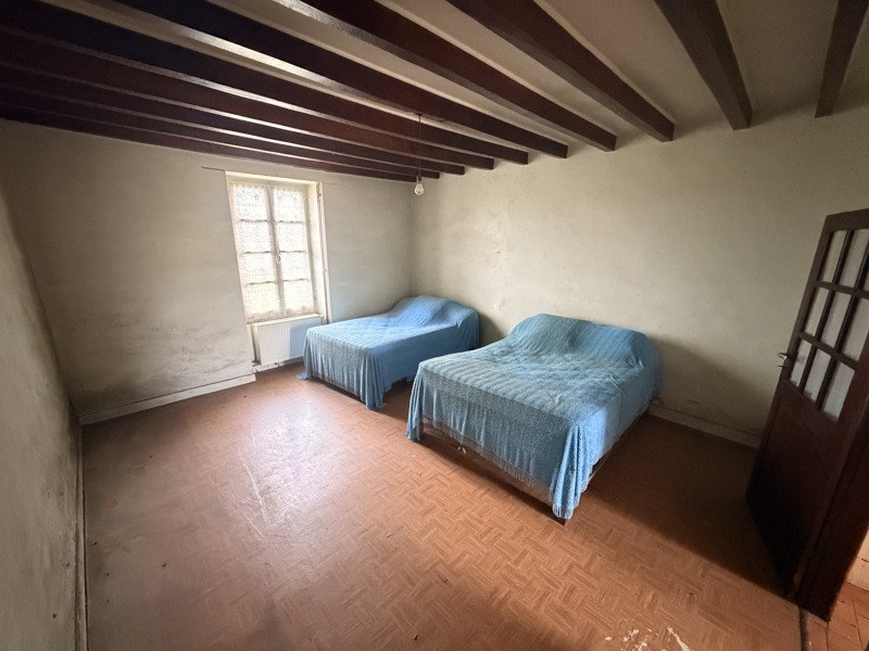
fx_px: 351
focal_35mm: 14
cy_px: 326
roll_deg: -0.2
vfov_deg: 85.7
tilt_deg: -13.6
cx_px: 434
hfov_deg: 102.1
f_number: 2.2
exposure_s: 1/60
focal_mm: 2.22
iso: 1250
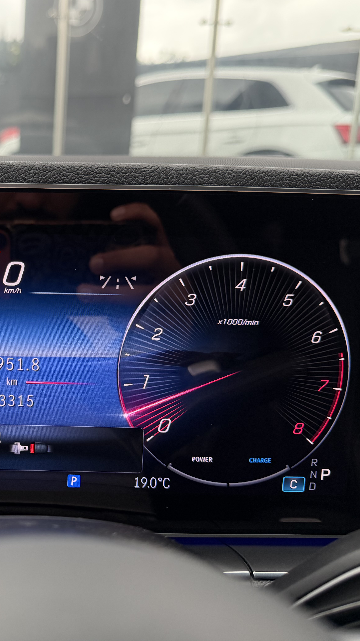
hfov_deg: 30.8
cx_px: 12
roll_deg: -2.0
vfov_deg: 55.3
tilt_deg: -13.7
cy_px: 313
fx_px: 611
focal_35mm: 36
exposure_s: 1/144
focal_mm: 6.76
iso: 200
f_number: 1.78
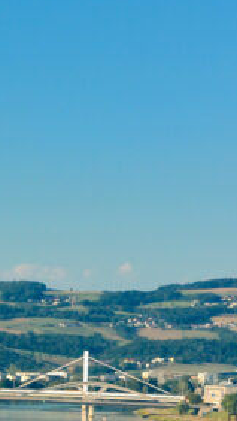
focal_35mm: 182
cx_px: -313
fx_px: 2030
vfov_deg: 11.7
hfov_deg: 6.4
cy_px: 381
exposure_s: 1/500
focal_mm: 32
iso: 200
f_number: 8
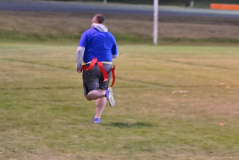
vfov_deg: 9.7
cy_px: 80
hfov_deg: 14.5
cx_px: 118
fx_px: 937
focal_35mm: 141
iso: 6400
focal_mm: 90
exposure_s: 1/250
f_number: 4
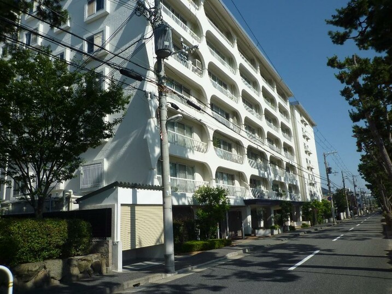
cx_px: 196
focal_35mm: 27
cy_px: 147
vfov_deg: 51.4
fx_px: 306
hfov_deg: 65.3
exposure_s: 1/640
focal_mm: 4.4
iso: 80
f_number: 4.5
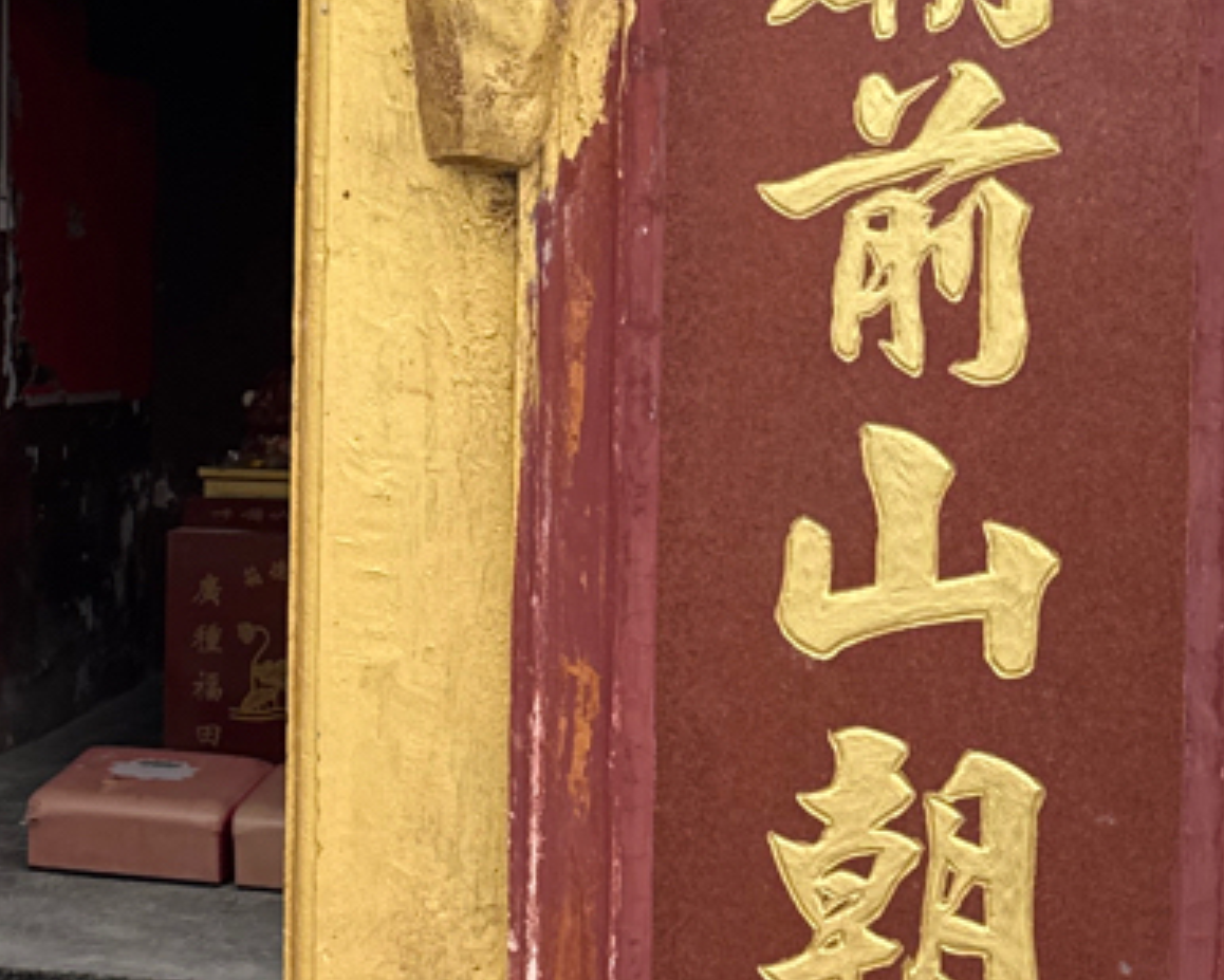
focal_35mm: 91
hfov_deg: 20.0
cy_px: 336
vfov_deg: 16.9
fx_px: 3297
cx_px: -141
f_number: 1.78
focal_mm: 6.76
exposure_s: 1/664
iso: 80
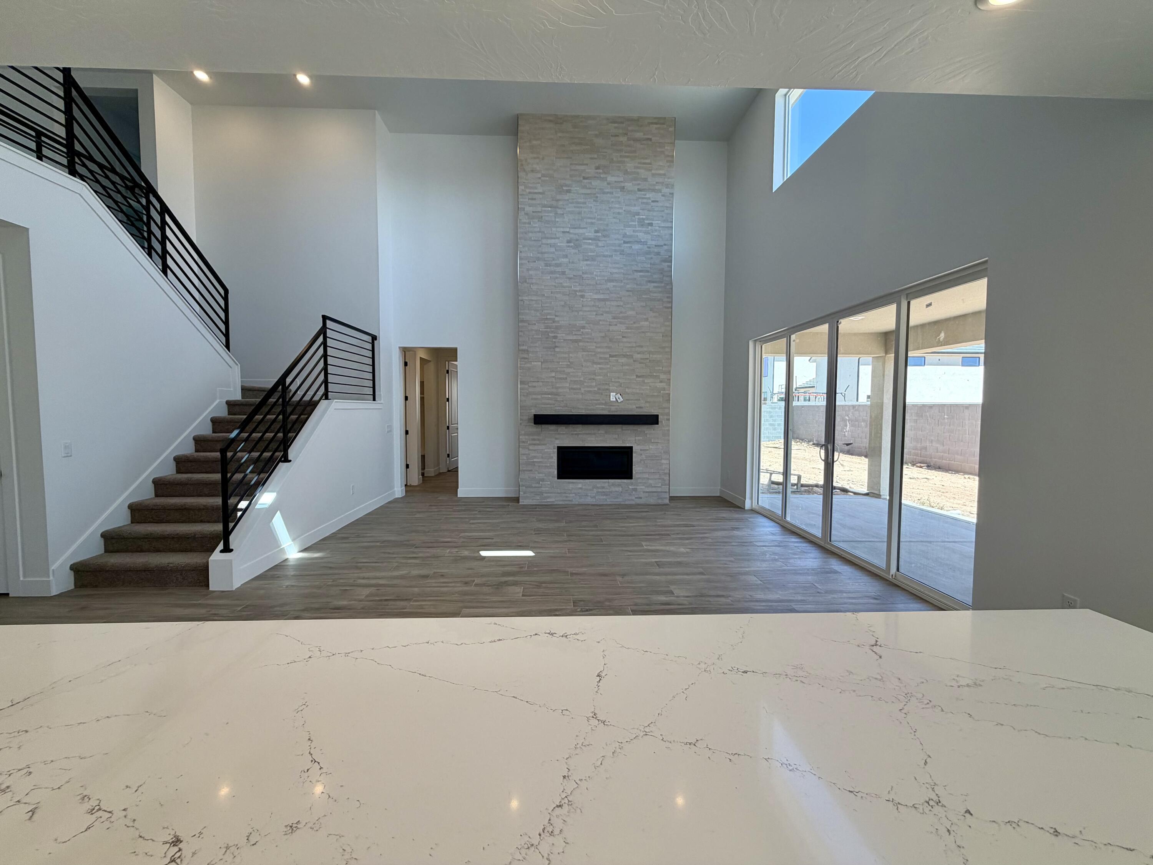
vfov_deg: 85.7
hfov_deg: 102.1
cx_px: 576
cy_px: 432
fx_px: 466
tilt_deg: -3.6
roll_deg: +0.2
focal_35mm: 14
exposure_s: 1/123
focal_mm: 2.22
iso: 64
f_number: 2.2
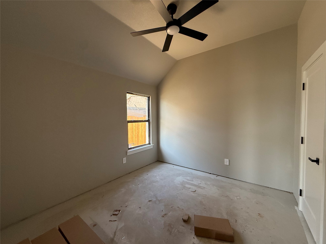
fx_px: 132
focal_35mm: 14
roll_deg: +0.6
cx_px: 163
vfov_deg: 85.7
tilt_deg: -0.8
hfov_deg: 102.1
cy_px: 122
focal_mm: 2.22
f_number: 2.2
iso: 160
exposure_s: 1/99
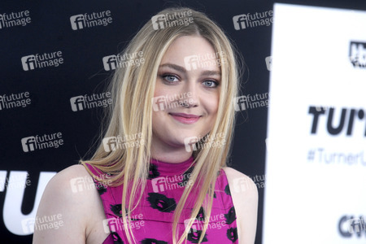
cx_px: 183
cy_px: 122
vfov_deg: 6.9
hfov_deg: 10.3
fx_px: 2033
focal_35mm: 200
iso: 640
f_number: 6.3
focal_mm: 200
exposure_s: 1/250
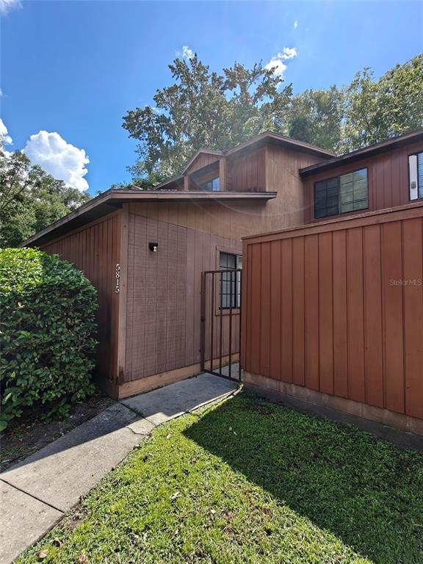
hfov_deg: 81.7
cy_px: 282
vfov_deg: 98.2
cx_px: 212
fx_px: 244
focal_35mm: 15
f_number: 2
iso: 80
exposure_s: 1/200
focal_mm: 2.3
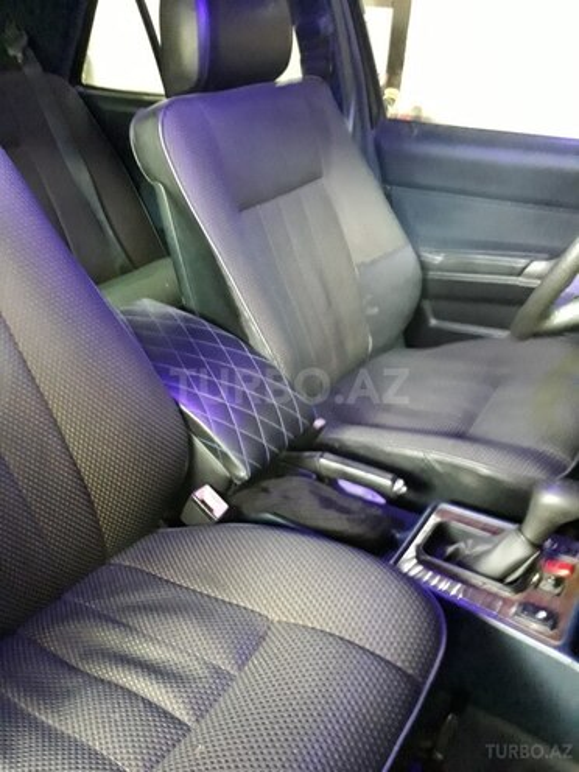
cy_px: 386
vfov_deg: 65.3
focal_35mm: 27
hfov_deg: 51.4
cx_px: 290
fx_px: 602
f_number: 1.9
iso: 800
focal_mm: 3.6
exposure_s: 1/17
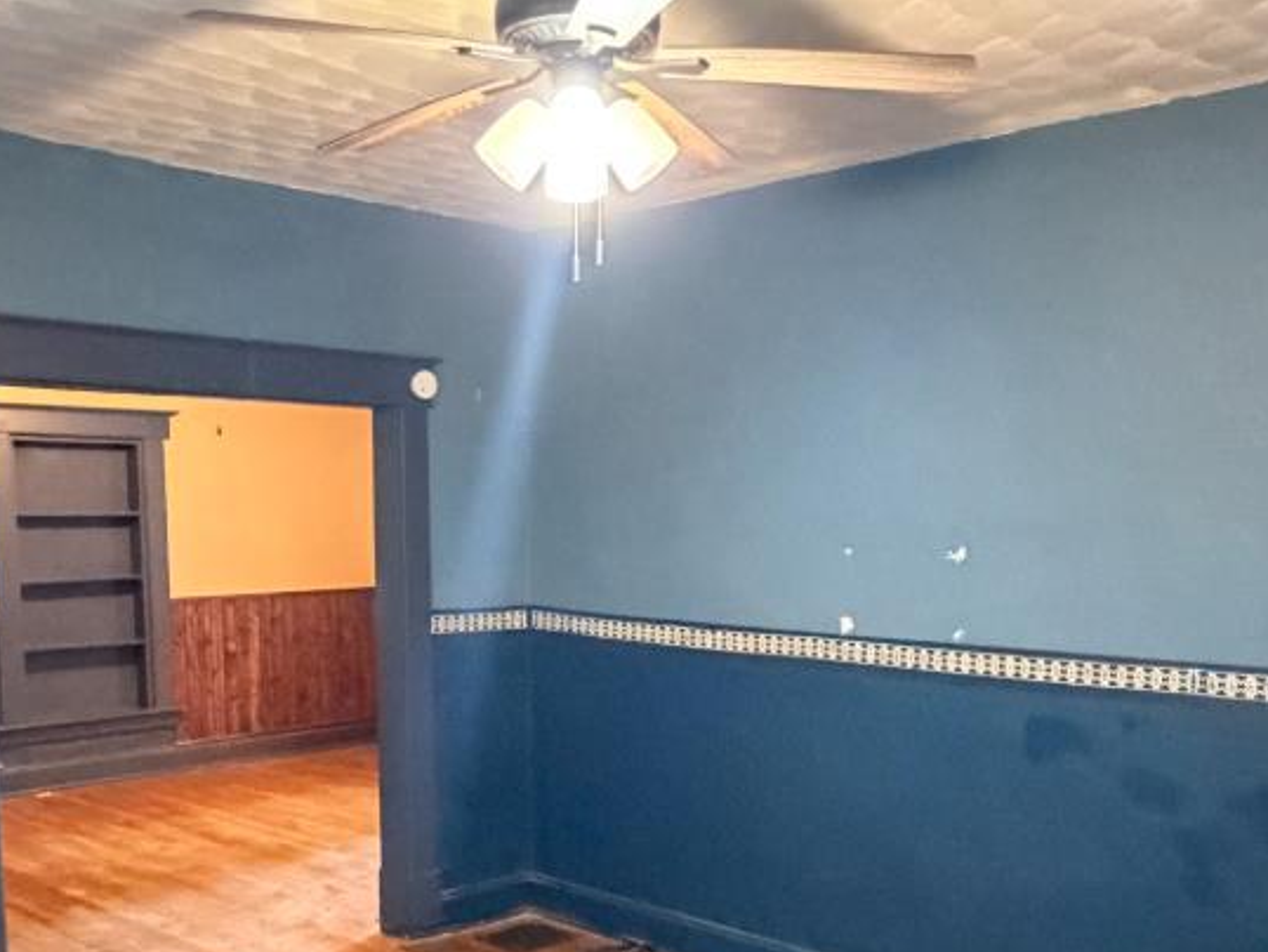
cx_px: 570
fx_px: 1429
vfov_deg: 36.2
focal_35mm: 39
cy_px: 680
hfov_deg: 47.8
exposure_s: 1/30
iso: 2500
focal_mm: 2.22
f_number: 2.2
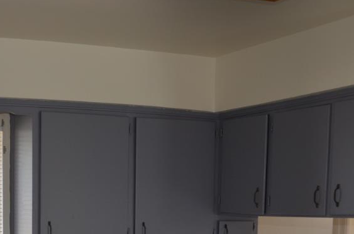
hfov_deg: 26.5
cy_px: 290
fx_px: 706
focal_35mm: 72
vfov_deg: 17.8
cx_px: -7
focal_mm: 18
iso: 220
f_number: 3.5
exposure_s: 1/125
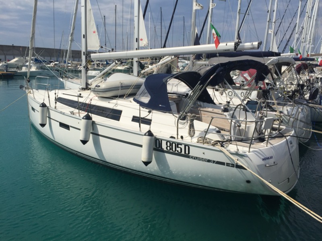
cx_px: 161
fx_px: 270
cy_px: 120
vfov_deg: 48.2
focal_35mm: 29
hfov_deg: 61.7
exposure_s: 1/6623
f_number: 2.2
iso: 32
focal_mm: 4.15
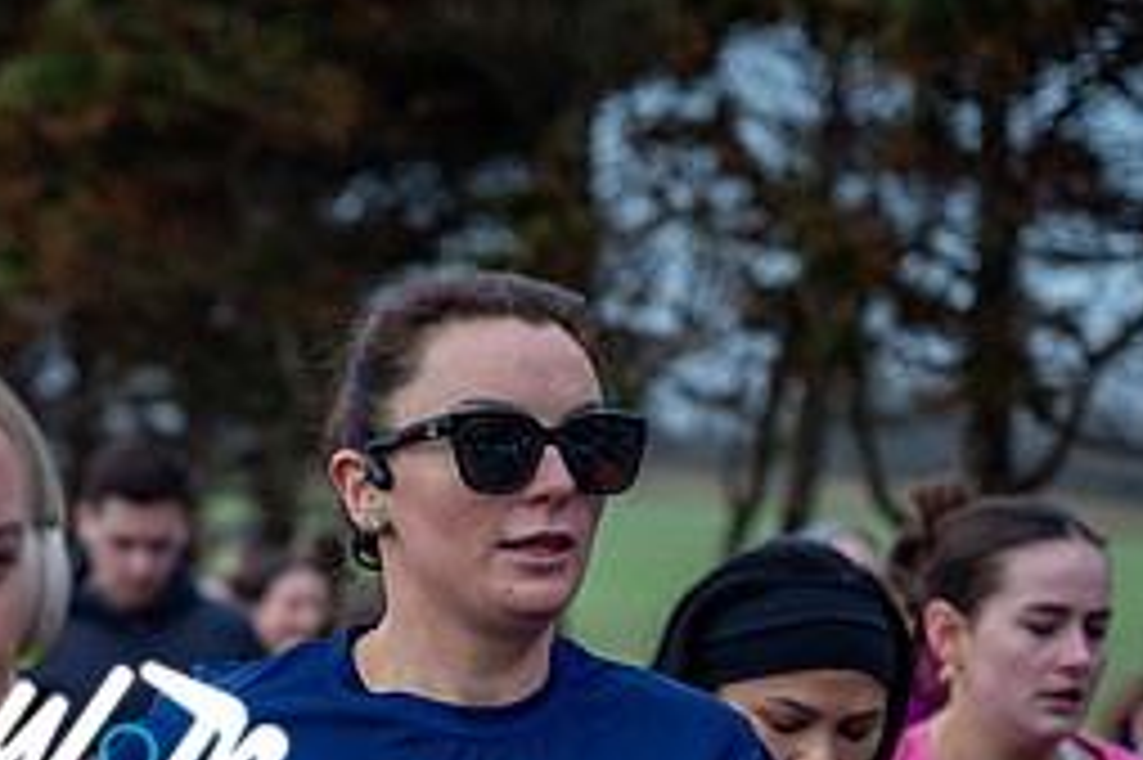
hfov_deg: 12.8
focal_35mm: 160
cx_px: 126
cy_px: 852
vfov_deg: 8.5
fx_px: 5077
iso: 500
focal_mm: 70
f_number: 2.8
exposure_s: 1/1250
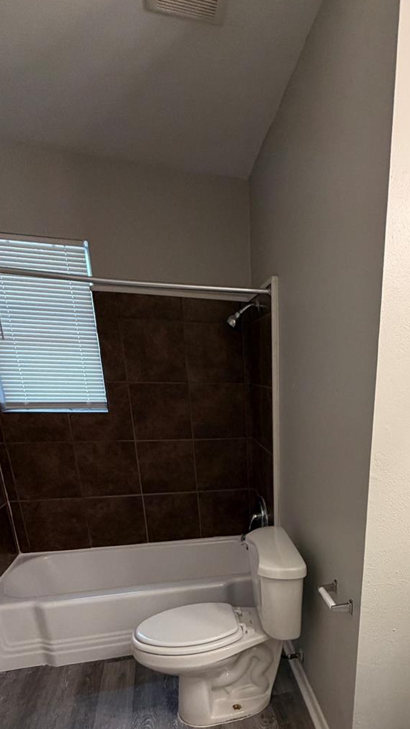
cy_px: 541
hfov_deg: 47.1
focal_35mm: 23
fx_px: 445
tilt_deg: -20.1
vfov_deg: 73.5
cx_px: 322
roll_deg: -0.9
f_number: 2.2
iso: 320
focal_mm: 2.22
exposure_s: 1/120
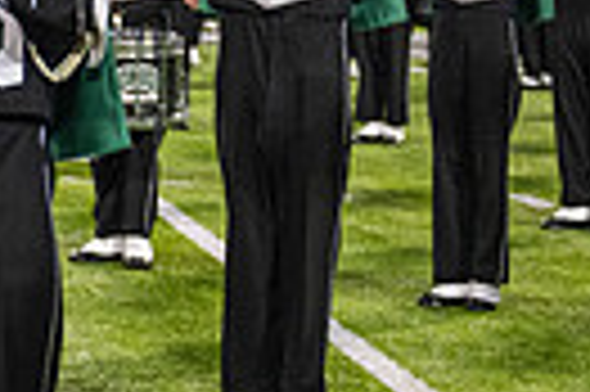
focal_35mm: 230
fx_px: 3765
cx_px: -644
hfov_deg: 8.4
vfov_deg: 5.9
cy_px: -56
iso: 1250
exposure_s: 1/500
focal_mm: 52
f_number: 3.2
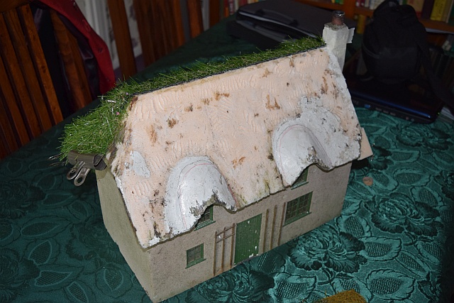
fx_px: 473
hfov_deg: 51.3
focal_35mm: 38
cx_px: 227
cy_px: 152
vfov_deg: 35.5
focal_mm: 25
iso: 800
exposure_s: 1/60
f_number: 4
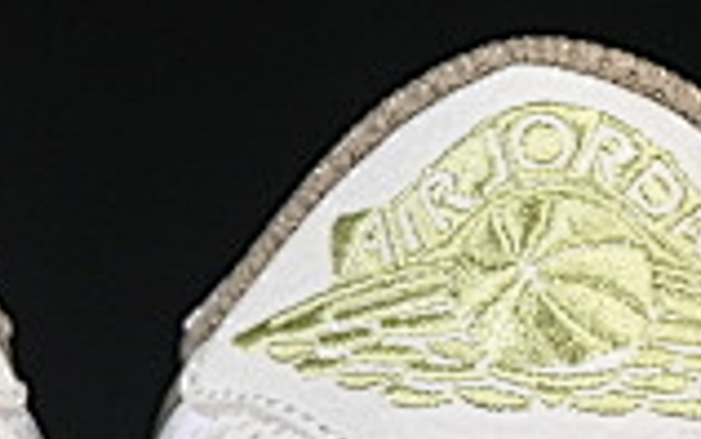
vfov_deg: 2.5
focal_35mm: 521
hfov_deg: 4.0
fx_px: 9961
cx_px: 204
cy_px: 169
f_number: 8
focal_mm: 50
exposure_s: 1/80
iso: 160
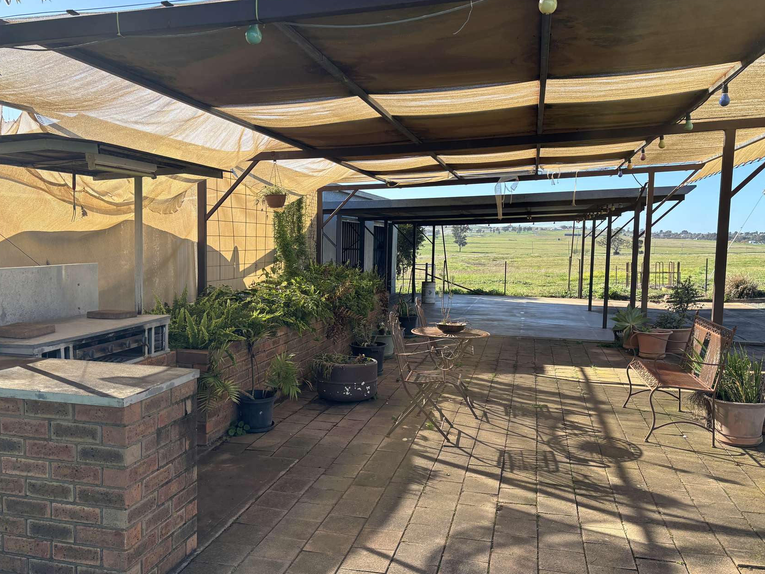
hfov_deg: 60.0
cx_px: 385
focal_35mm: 30
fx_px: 663
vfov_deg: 46.8
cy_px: 295
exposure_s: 1/1016
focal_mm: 5.96
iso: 50
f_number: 1.6
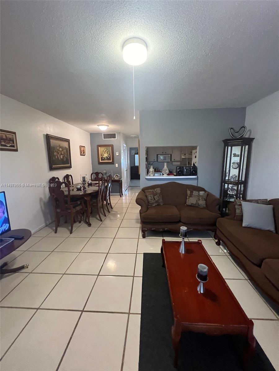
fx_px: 140
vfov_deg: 106.2
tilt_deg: -8.4
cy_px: 186
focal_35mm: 13
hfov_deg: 89.9
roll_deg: +1.3
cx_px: 140
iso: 640
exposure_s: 1/60
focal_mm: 1.57
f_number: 1.8
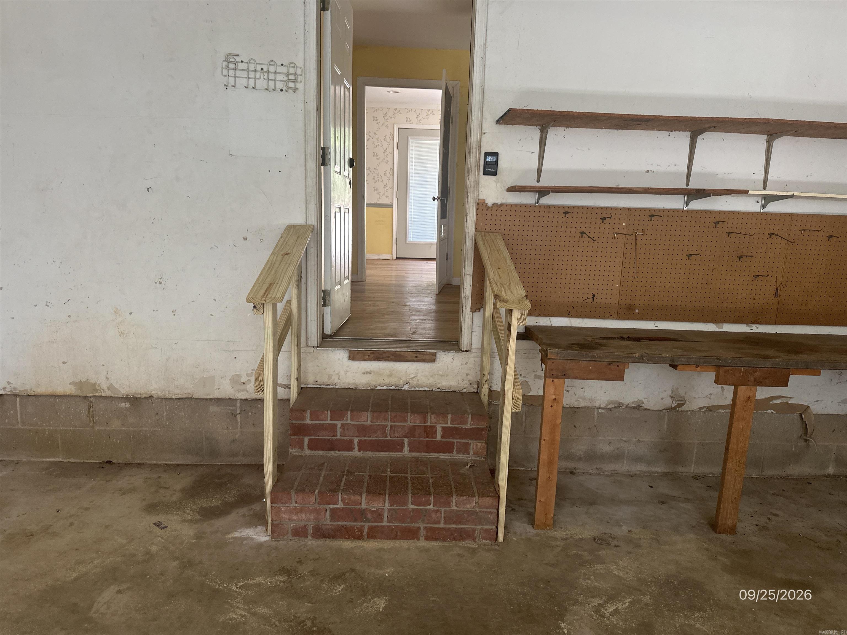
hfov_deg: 71.6
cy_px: 318
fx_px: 587
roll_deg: -0.4
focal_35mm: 24
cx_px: 424
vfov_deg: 56.8
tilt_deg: -8.2
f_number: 1.78
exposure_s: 1/82
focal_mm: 6.86
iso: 250
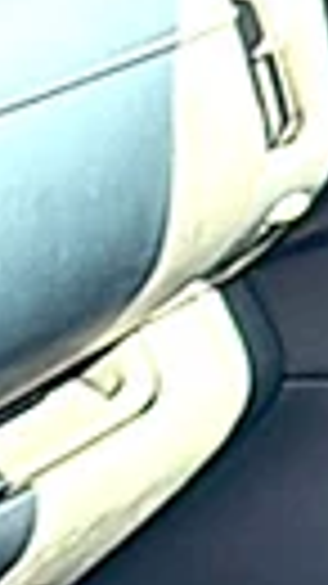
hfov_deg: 4.9
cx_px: -1020
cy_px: 898
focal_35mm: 223
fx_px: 3452
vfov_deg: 9.4
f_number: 1.78
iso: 50
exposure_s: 1/87
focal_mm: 6.86
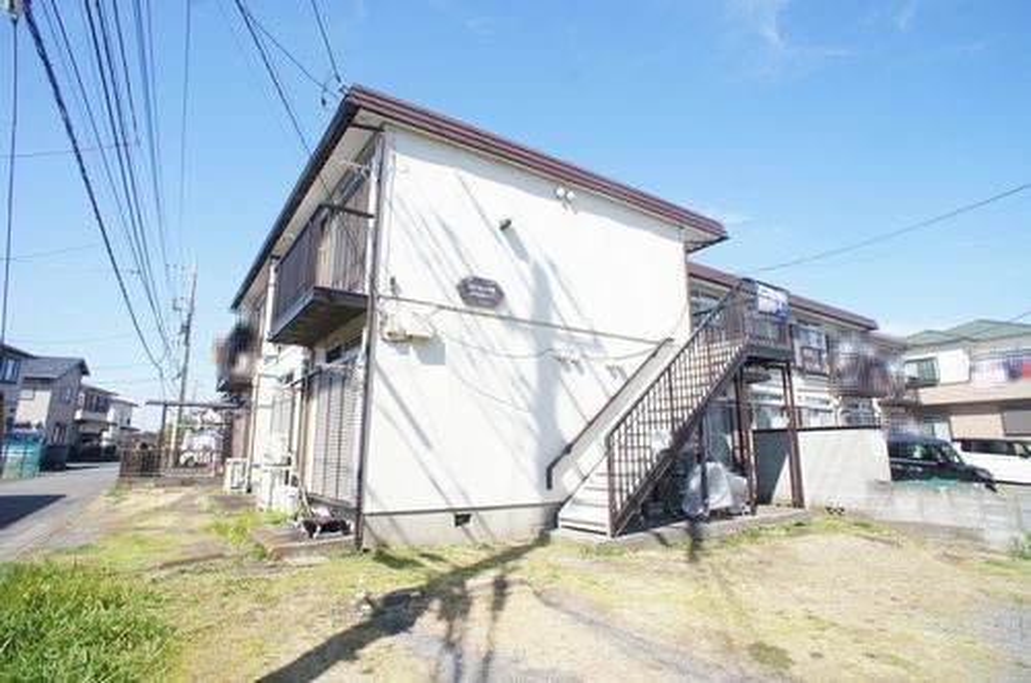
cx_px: 516
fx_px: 686
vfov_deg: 52.9
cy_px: 342
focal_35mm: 24
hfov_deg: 73.9
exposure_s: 1/250
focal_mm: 16
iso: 200
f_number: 8
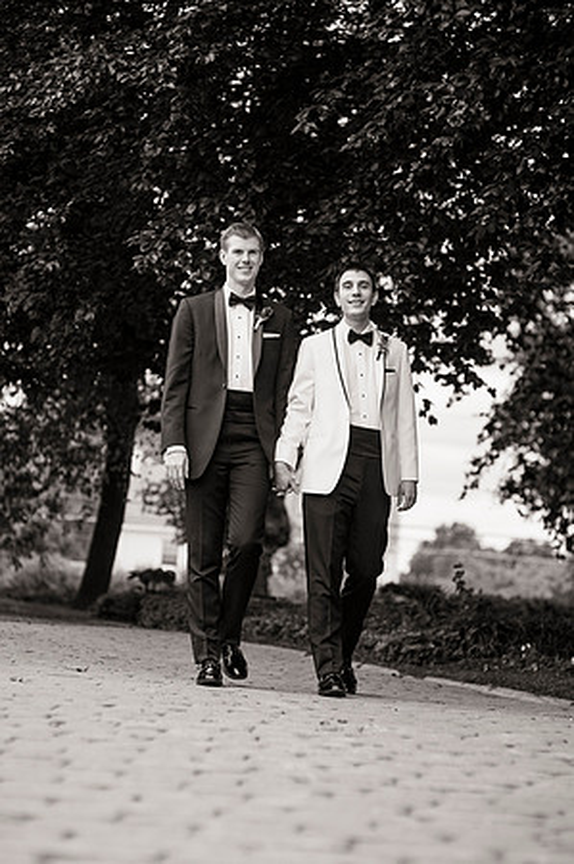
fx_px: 2037
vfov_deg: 23.9
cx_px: 287
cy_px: 432
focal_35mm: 85
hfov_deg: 16.0
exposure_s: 1/3200
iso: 640
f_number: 2.8
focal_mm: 85
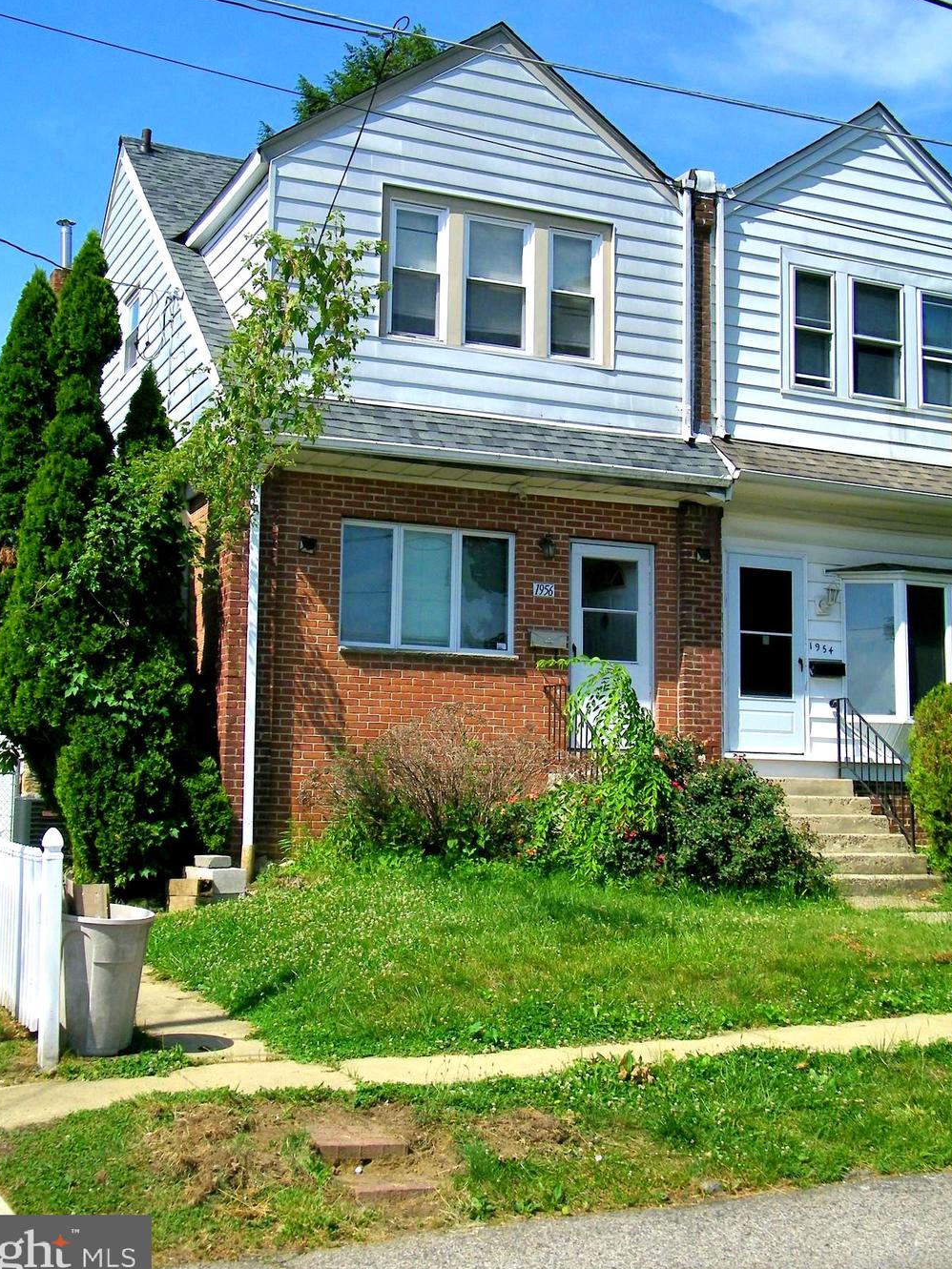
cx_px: 463
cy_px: 561
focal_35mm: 45
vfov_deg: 42.0
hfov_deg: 32.2
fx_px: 1650
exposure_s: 1/400
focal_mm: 6.9
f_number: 7.6
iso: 80
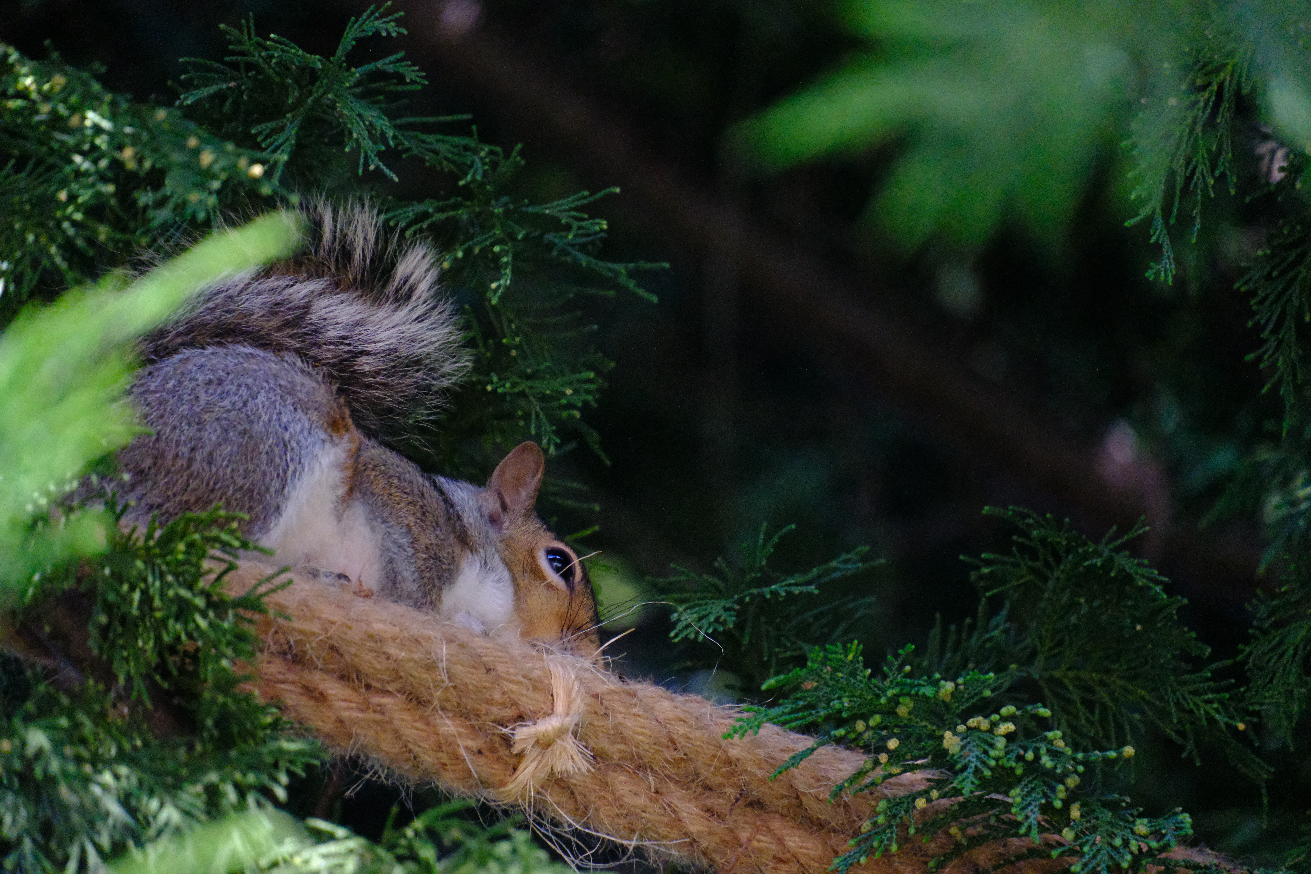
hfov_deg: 4.6
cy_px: 437
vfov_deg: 3.1
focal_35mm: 450
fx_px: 16386
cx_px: 656
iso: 12800
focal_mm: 300
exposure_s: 1/4000
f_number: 6.3
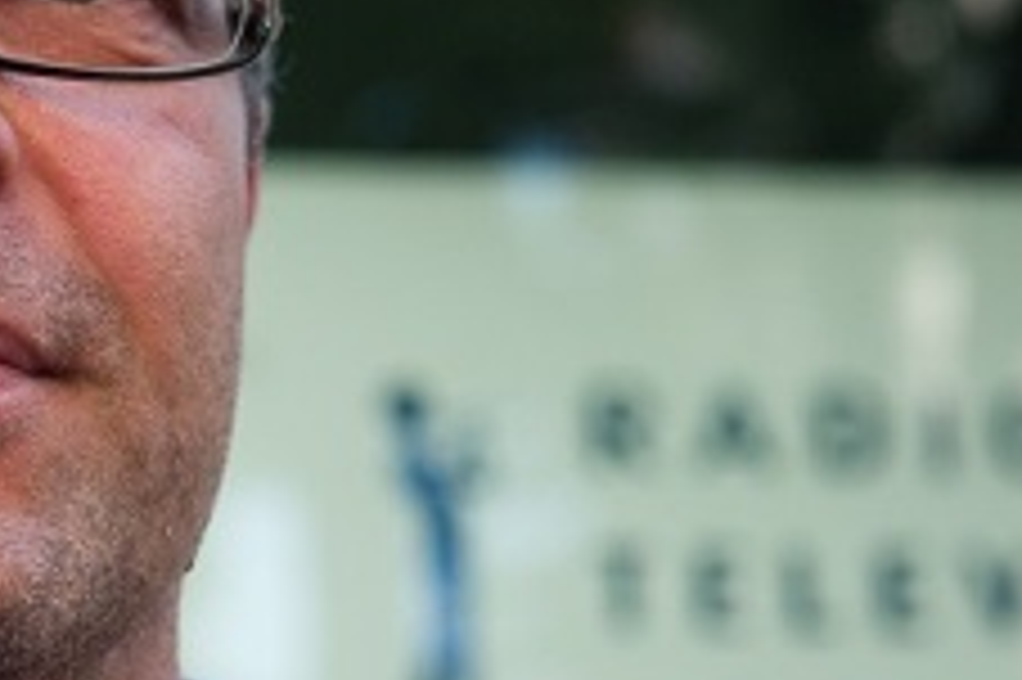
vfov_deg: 5.6
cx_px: 99
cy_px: 297
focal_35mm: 247
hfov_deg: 8.3
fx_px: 7007
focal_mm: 70
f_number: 5.6
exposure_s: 1/320
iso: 400
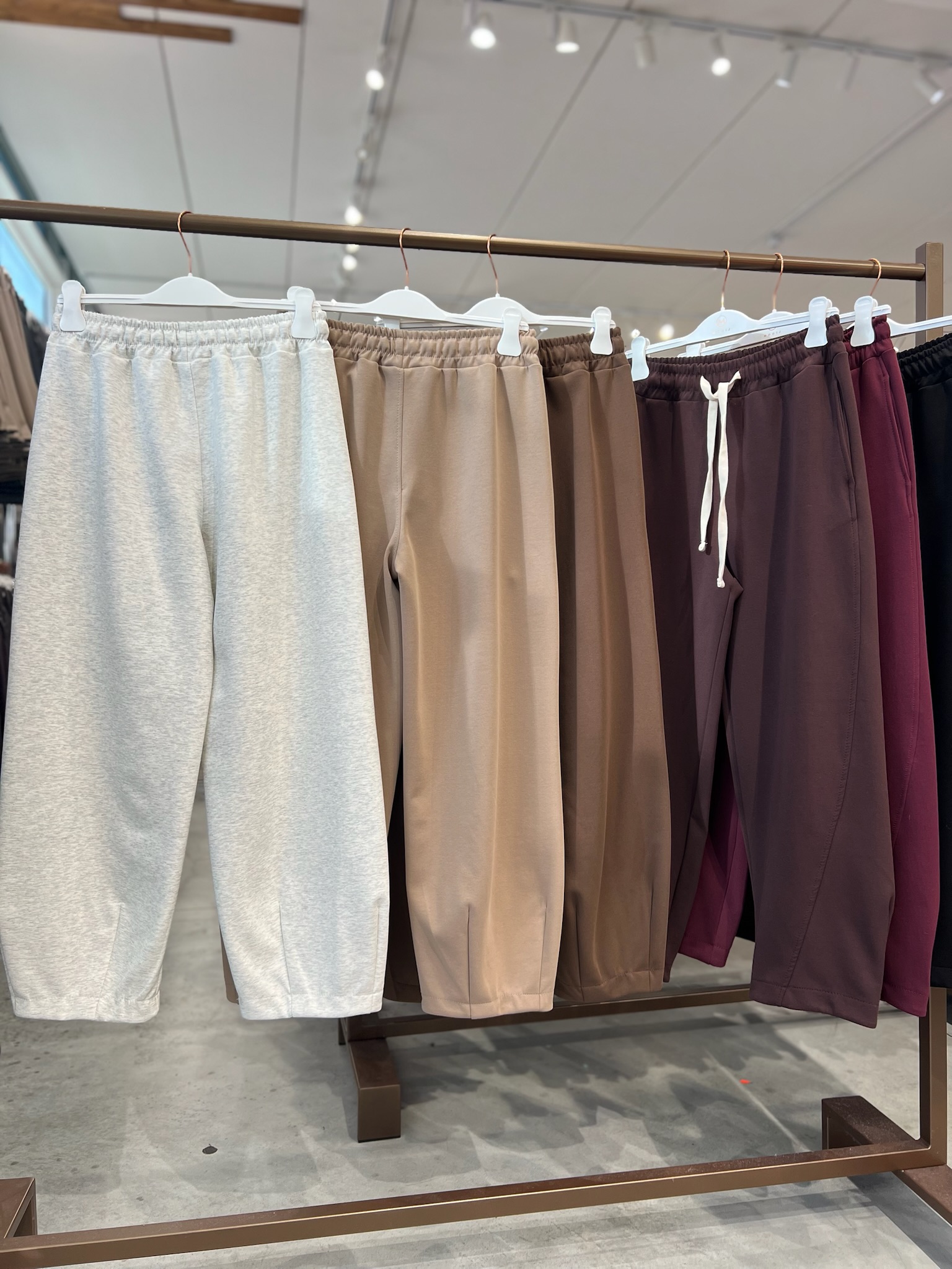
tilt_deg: -0.3
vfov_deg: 67.3
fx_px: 953
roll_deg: +0.2
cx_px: 476
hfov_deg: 53.1
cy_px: 634
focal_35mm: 26
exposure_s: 1/100
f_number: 1.5
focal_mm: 5.7
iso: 40
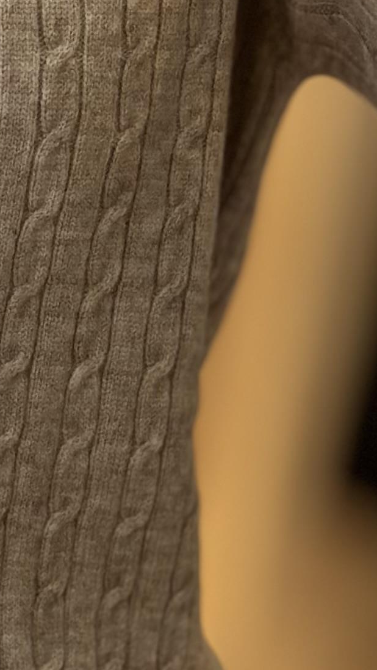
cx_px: -512
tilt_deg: -38.5
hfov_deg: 6.1
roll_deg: -5.7
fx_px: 3411
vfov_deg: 11.2
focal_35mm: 192
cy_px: 70
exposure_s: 1/121
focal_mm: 6.86
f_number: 1.78
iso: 80
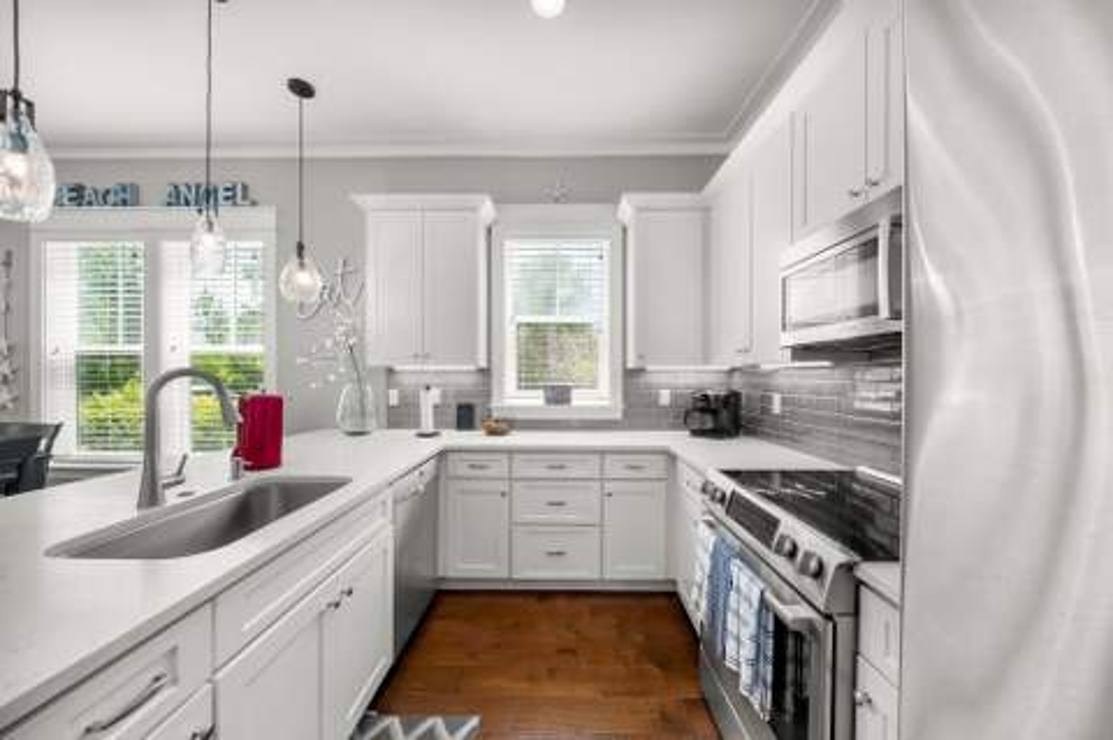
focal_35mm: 12
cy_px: 370
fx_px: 371
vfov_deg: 89.9
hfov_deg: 112.7
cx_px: 556
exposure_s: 1/4
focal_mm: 12
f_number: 9
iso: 400
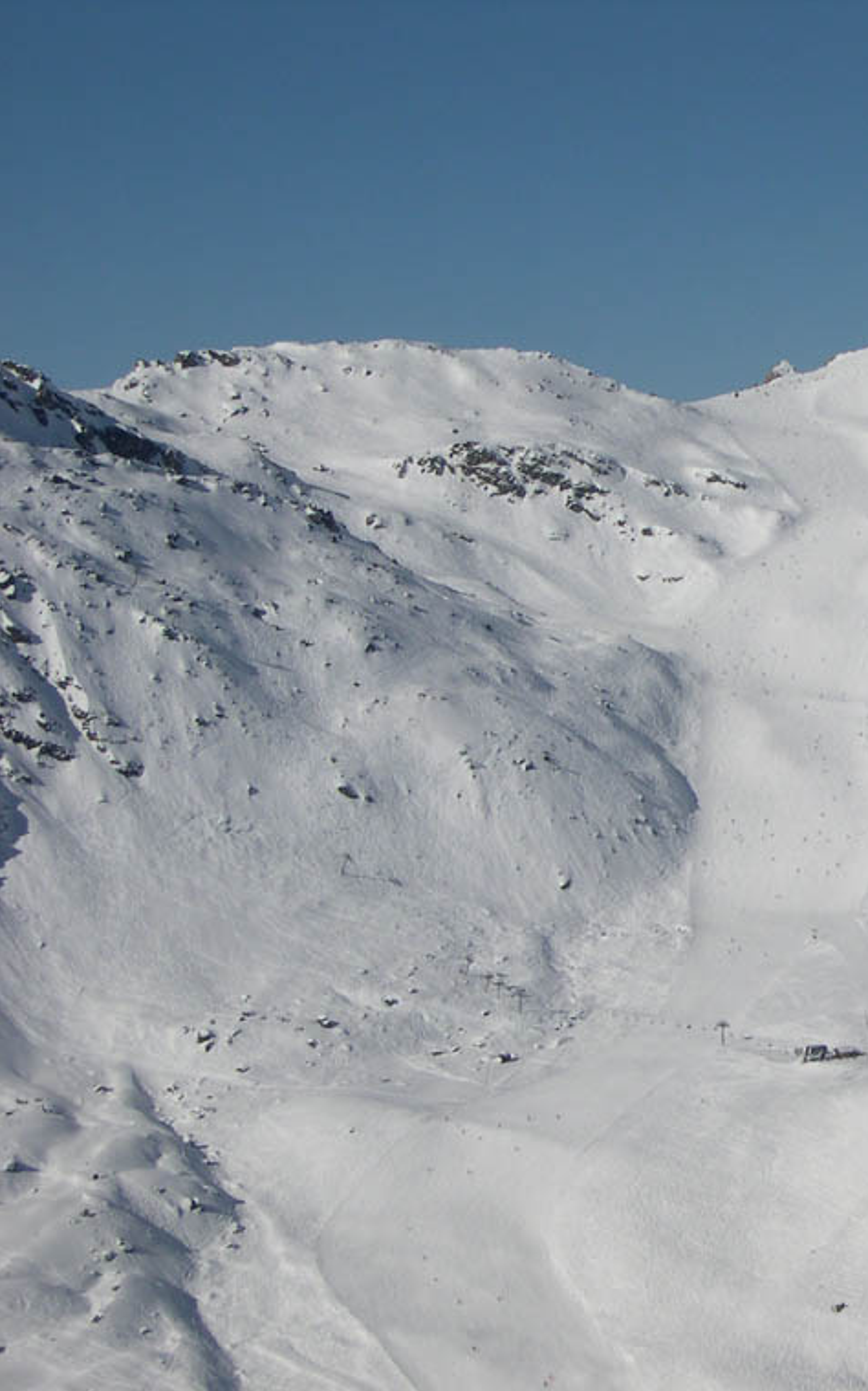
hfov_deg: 12.5
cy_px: 702
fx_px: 3901
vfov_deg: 20.2
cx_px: 936
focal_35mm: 103
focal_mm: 15.3
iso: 100
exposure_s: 1/533
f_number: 10.4
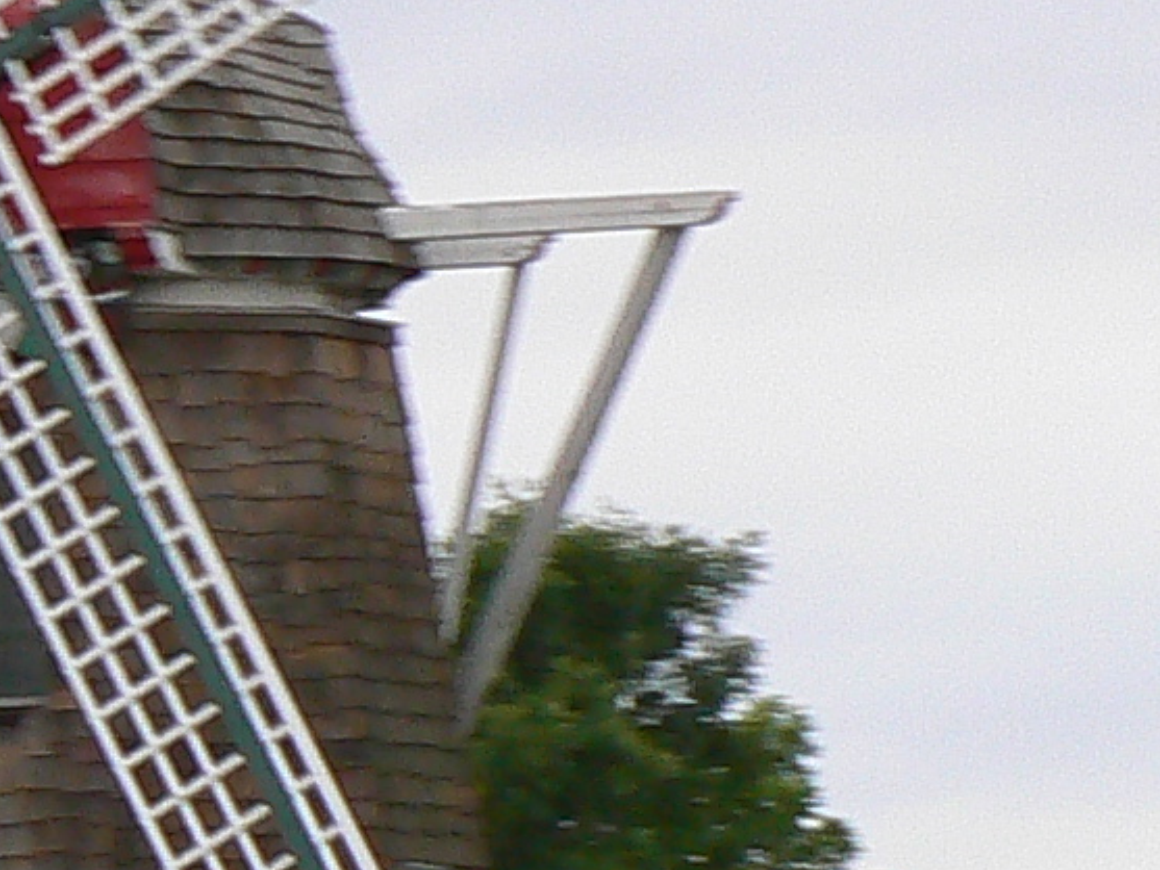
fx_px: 19273
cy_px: 697
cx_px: -56
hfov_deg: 3.4
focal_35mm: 575
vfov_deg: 2.6
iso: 100
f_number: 3.2
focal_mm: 19
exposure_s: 1/50
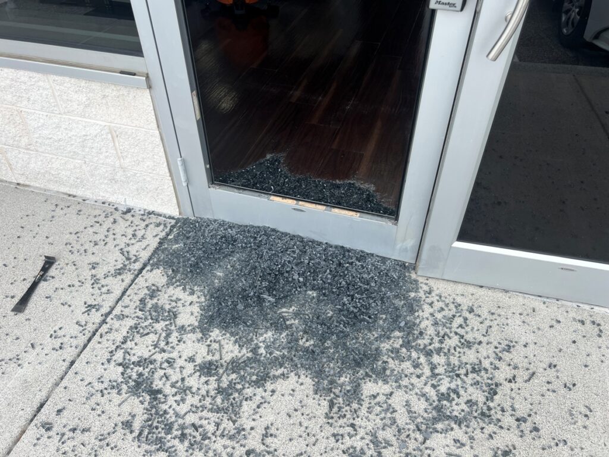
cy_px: 228
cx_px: 304
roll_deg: -0.6
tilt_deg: -42.3
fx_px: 457
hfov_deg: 67.3
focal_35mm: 26
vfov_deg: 53.1
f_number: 1.5
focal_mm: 5.7
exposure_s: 1/1135
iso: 50
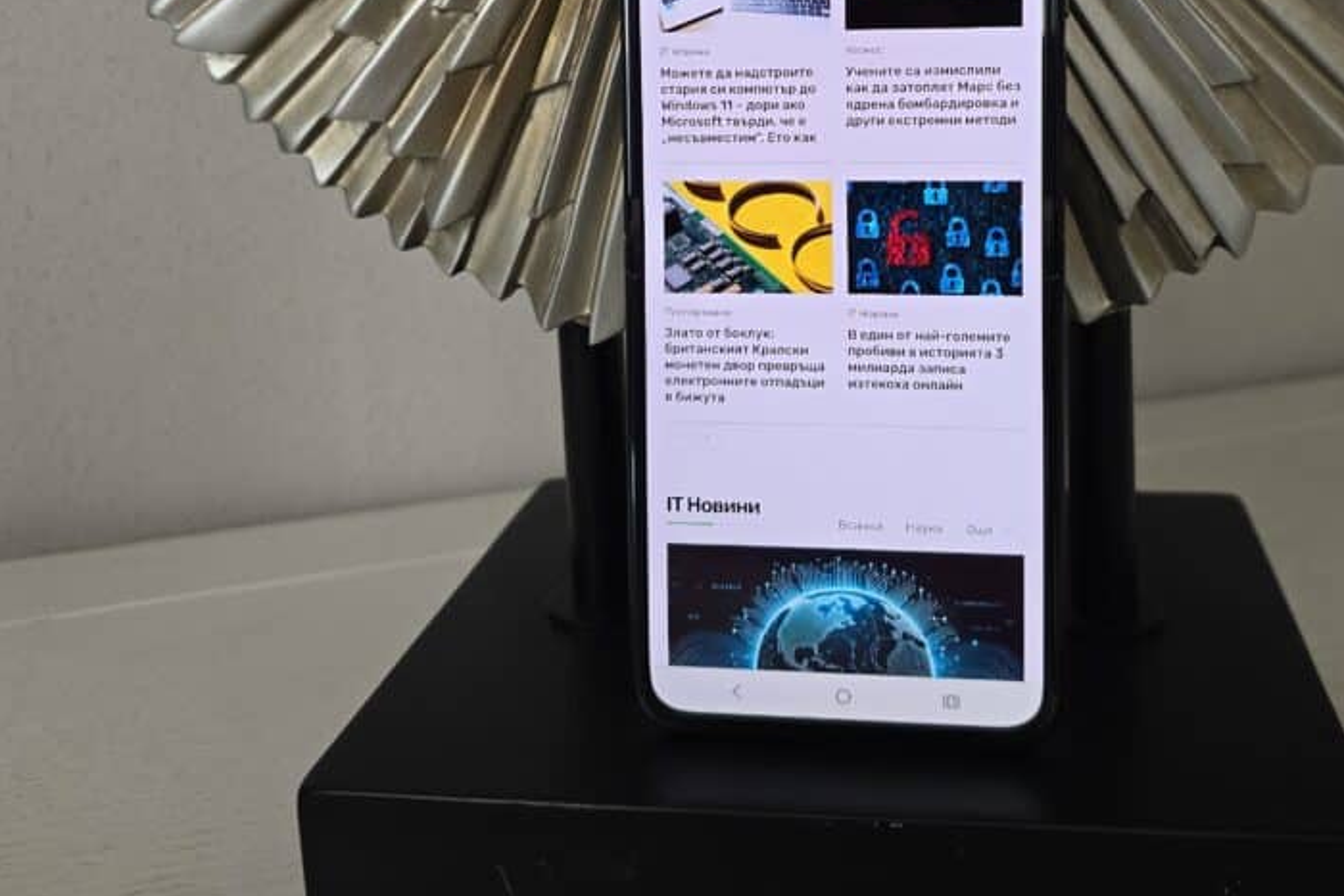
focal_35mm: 35
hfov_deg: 53.9
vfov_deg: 36.7
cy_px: 190
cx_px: 826
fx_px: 1307
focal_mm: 6.3
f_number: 1.7
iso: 320
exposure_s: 1/120
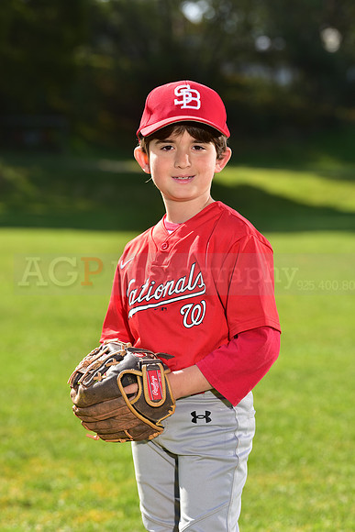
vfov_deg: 15.8
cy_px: 266
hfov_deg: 10.6
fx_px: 1922
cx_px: 178
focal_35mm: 130
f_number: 5
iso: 80
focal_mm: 130
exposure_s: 1/250
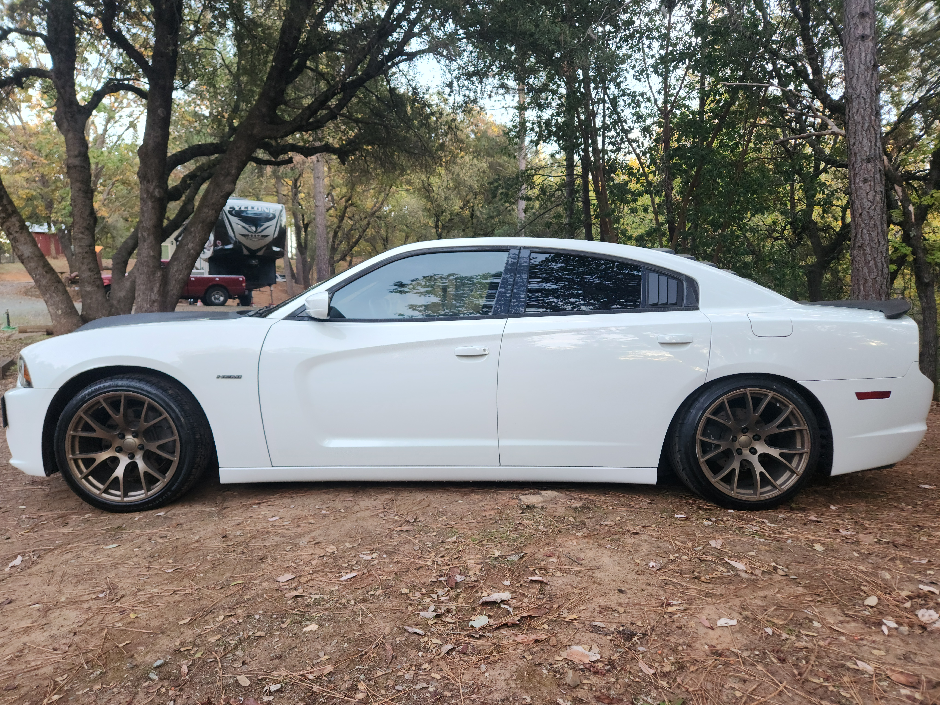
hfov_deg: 73.9
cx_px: 470
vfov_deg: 58.9
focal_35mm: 23
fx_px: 625
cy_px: 352
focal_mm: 5.4
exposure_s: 1/60
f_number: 1.8
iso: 80
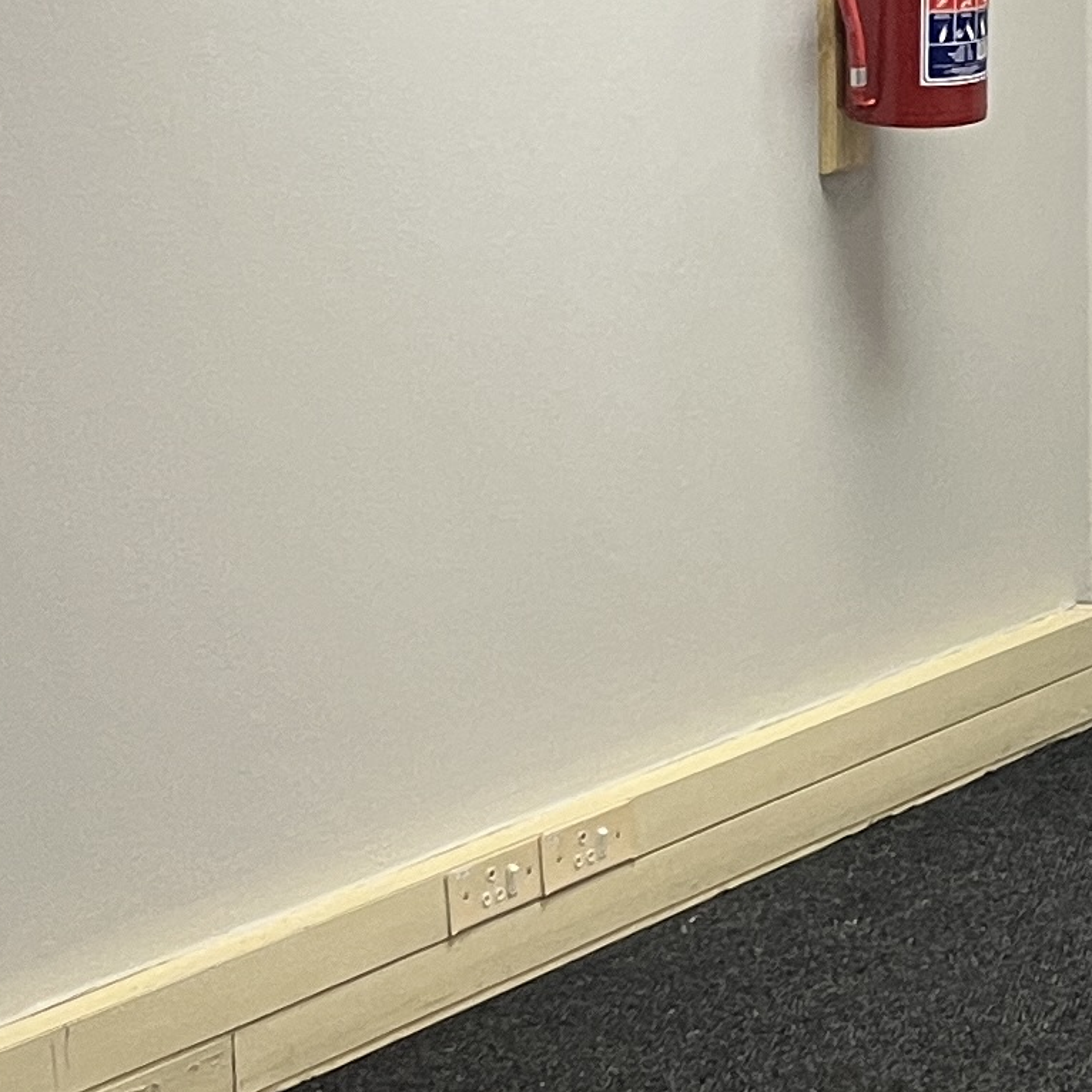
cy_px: 322
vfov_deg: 14.4
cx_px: 1393
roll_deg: -1.5
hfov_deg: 13.9
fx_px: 4319
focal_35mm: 121
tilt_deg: -8.4
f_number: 1.6
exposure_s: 1/50
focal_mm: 5.1
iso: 160
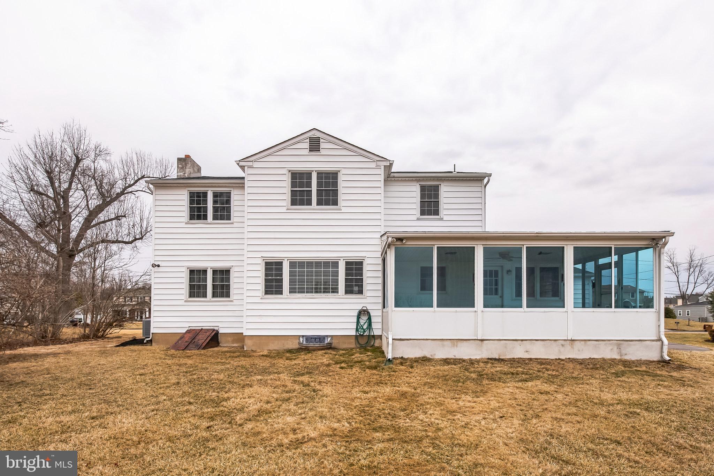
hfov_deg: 96.7
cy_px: 238
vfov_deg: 73.7
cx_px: 357
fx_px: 317
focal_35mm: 16
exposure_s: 1/60
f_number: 10
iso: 80
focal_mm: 16
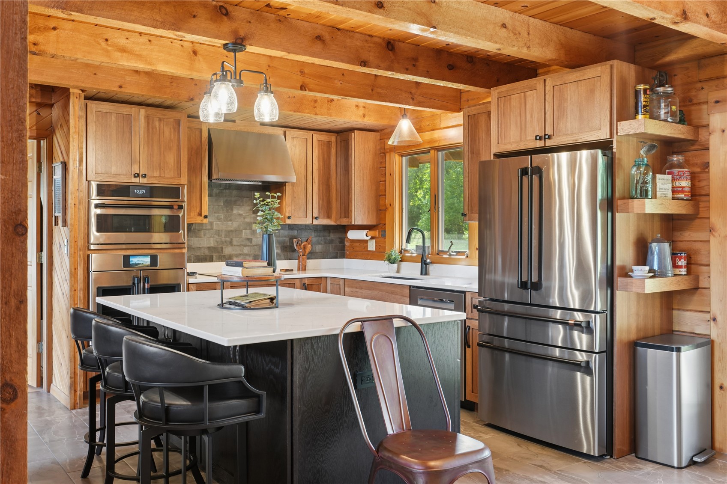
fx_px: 646
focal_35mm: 32
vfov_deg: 41.1
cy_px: 242
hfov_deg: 58.7
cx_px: 364
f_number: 9
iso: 500
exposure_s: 1/6
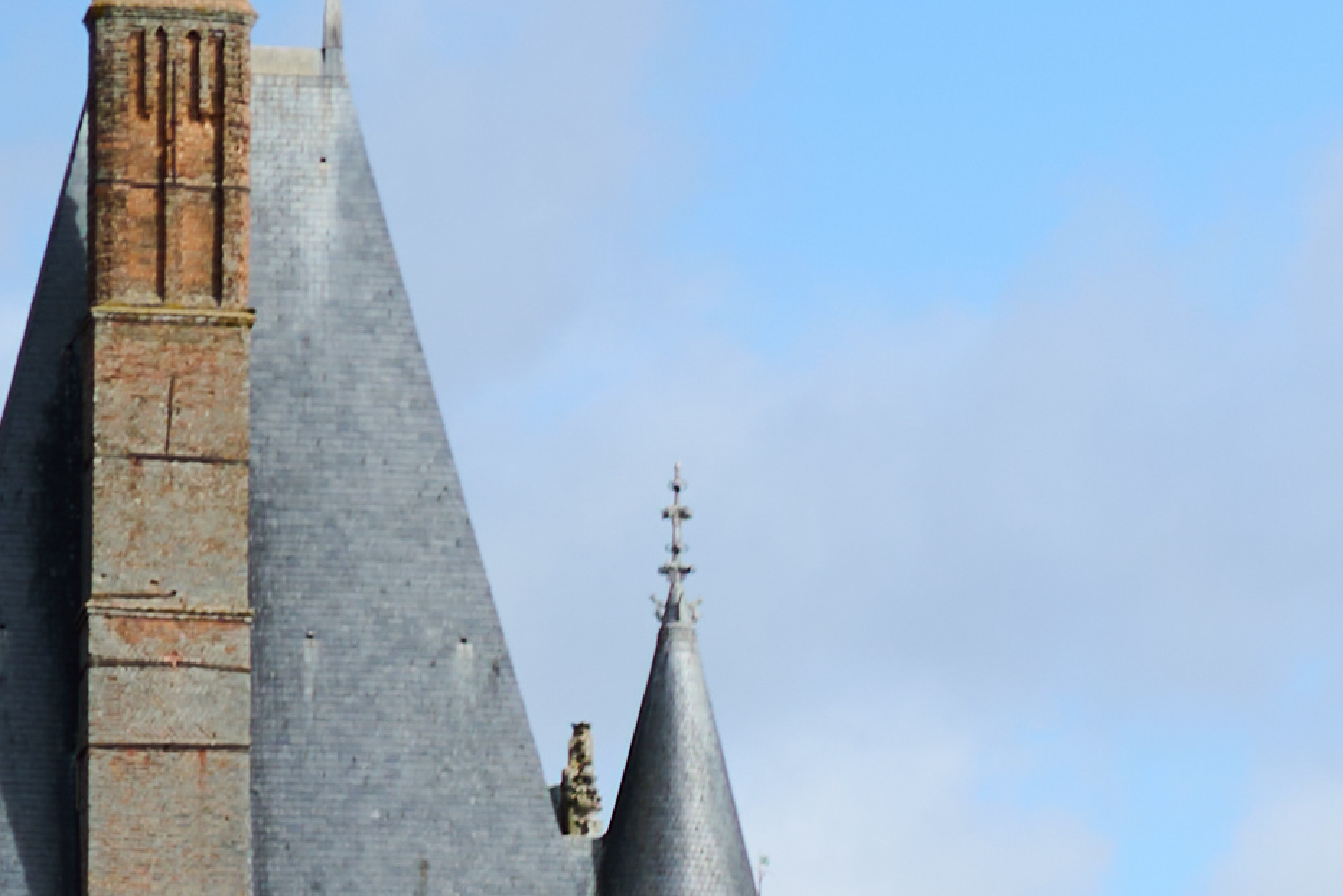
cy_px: 2337
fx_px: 12051
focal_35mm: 323
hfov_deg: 6.1
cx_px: 3095
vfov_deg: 4.2
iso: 100
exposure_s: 1/4000
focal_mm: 50
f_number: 2
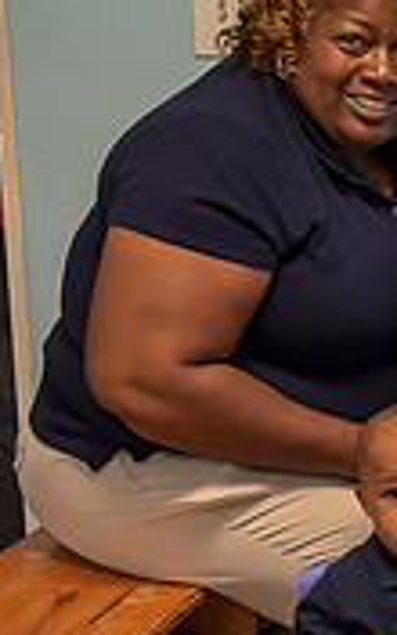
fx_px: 2441
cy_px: 438
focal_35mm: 141
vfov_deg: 14.8
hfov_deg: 8.5
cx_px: 953
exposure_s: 1/200
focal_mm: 42
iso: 1250
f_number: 4
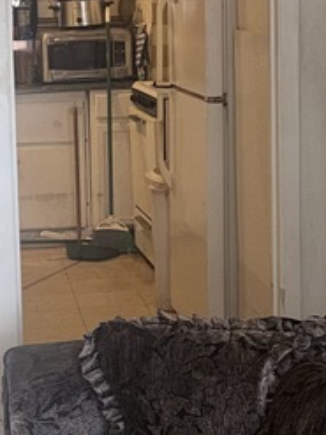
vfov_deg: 18.7
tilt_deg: -8.6
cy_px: 141
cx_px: 109
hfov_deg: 14.1
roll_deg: +0.8
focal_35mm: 105
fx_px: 1320
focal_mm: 6.76
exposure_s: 1/26
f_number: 1.78
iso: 64
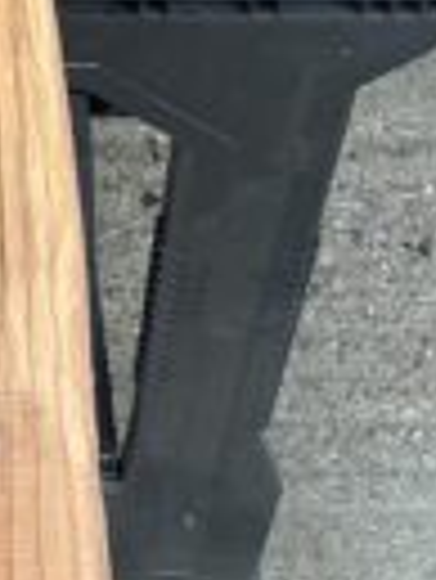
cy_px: -286
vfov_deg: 15.2
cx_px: -220
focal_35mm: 120
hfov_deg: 11.8
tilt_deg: -61.7
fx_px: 2012
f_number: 1.8
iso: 20
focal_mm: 3
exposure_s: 1/120
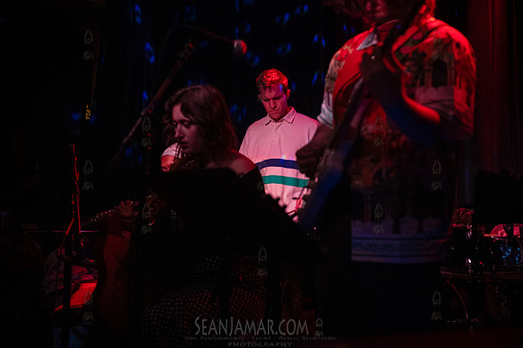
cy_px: 174
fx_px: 697
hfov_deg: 41.1
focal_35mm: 48
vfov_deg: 28.0
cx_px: 262
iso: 12800
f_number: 3.5
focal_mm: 48
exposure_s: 1/250
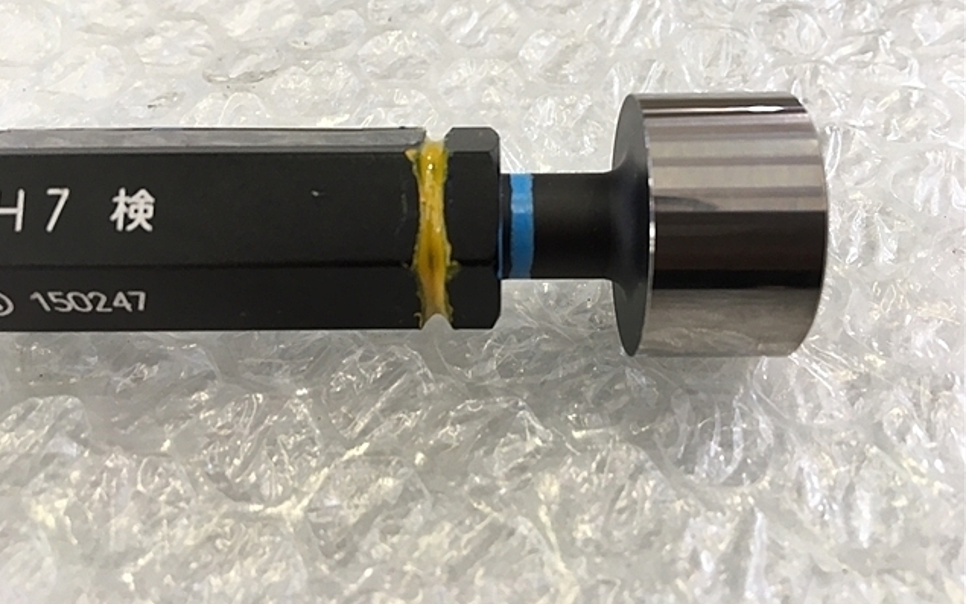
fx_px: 816
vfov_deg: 40.4
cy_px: 245
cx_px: 481
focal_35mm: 31
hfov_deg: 61.2
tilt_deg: -50.8
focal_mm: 4.15
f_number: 2.2
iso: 25
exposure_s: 1/30
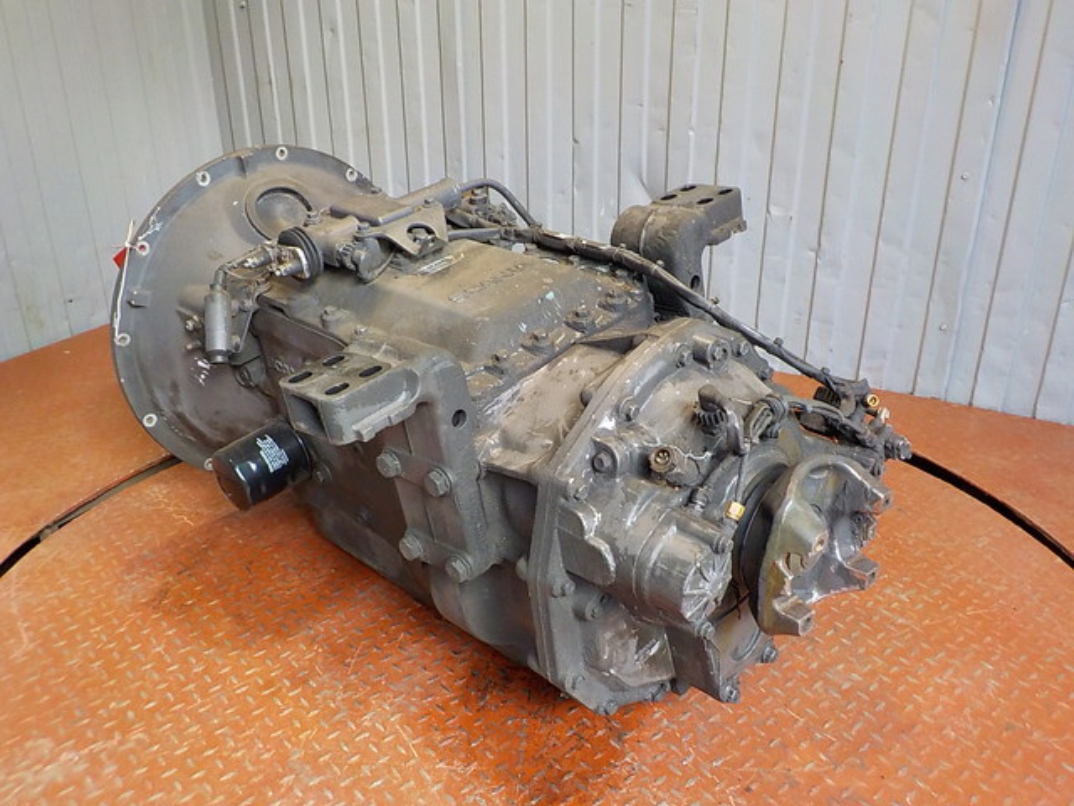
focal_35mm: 30
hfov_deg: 60.0
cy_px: 403
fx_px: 931
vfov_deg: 46.8
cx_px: 537
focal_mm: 4.1
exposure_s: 1/30
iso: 250
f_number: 3.3
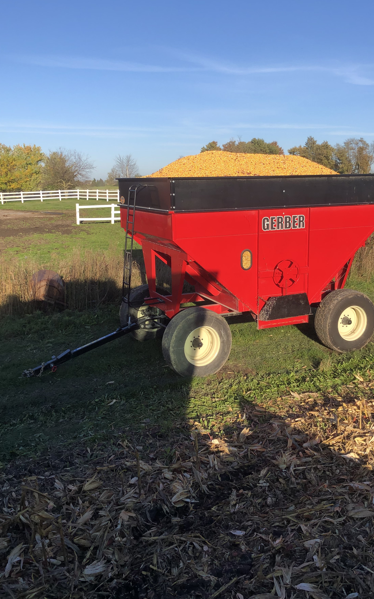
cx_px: 204
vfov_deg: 56.6
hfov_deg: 37.2
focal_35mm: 34
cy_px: 273
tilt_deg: -8.3
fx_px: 554
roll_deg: +0.5
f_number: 1.8
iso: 20
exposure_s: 1/1453
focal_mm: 3.99
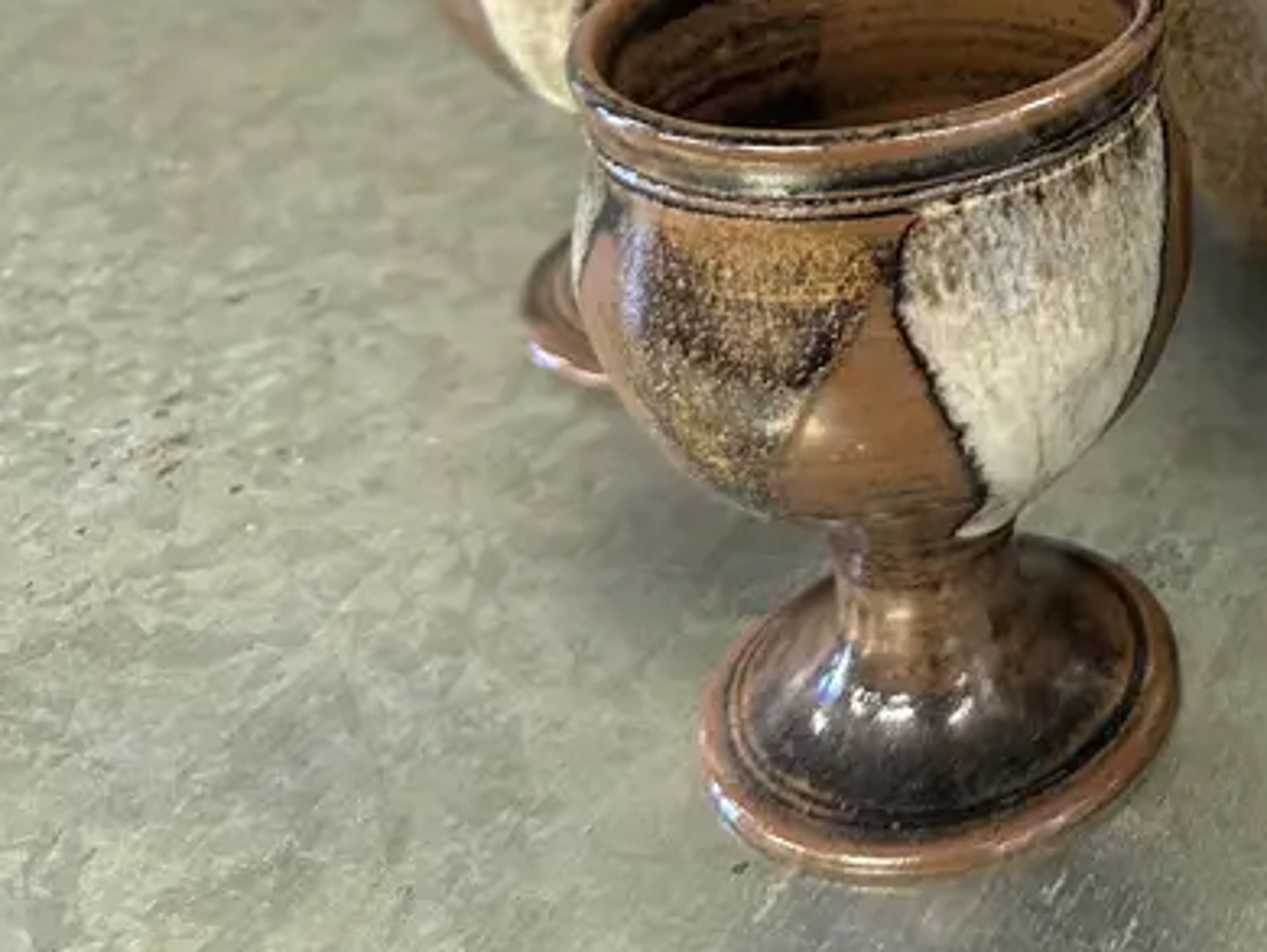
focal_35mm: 63
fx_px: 2307
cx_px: 1572
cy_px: -179
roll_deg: -1.7
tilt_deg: -23.1
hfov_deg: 26.7
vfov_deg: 21.7
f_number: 1.78
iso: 250
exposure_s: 1/50
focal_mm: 6.86
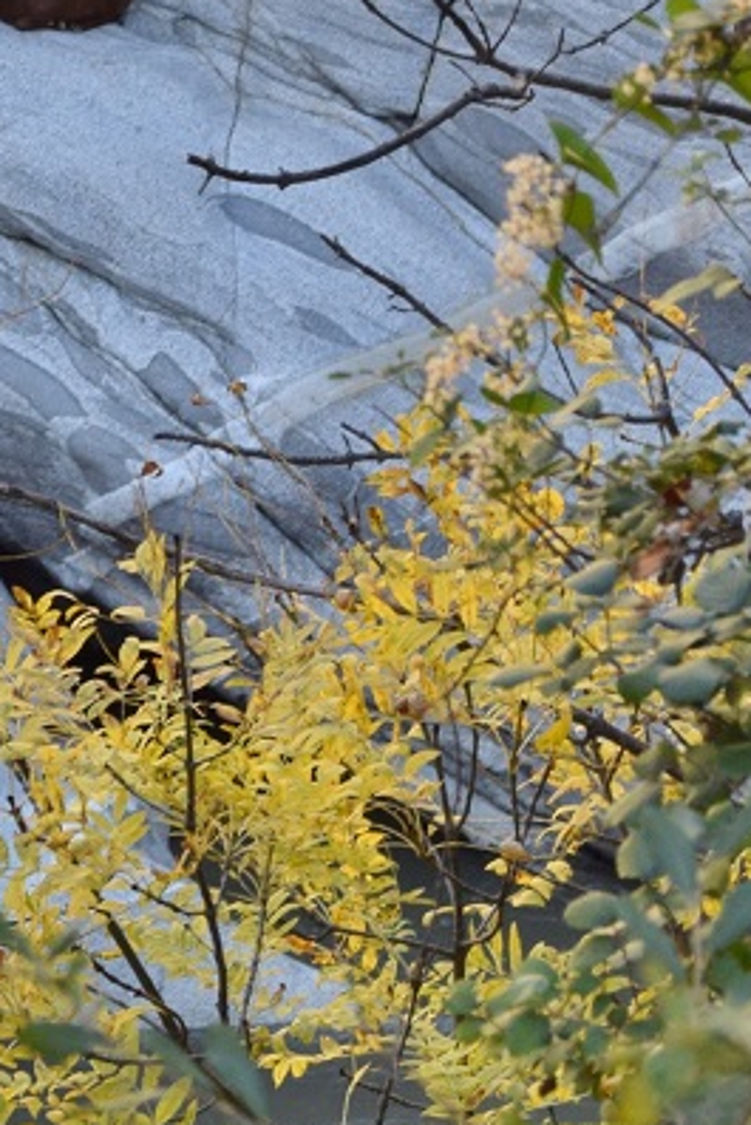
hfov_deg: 4.3
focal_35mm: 317
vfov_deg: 6.5
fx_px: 9910
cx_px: -264
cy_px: 567
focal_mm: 56
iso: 400
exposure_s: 1/160
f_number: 6.3
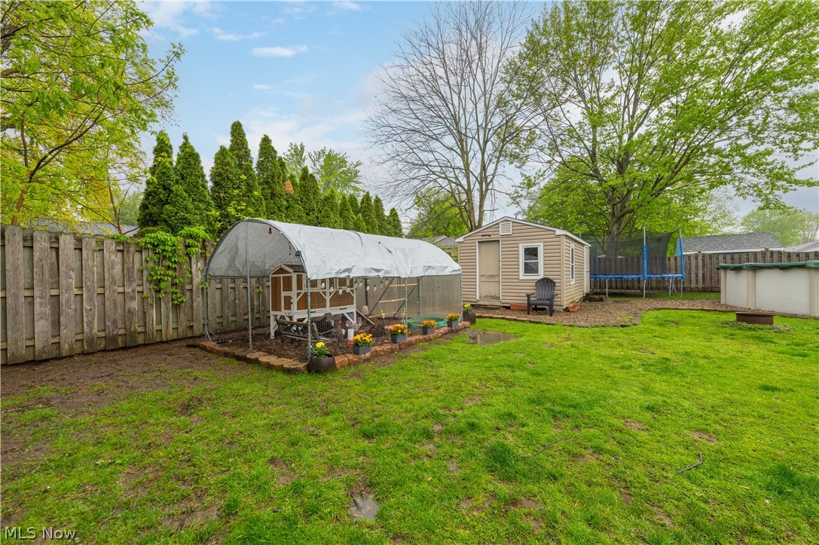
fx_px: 318
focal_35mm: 14
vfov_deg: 81.1
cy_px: 272
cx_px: 410
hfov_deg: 104.3
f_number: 9
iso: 200
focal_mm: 14
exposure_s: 1/100
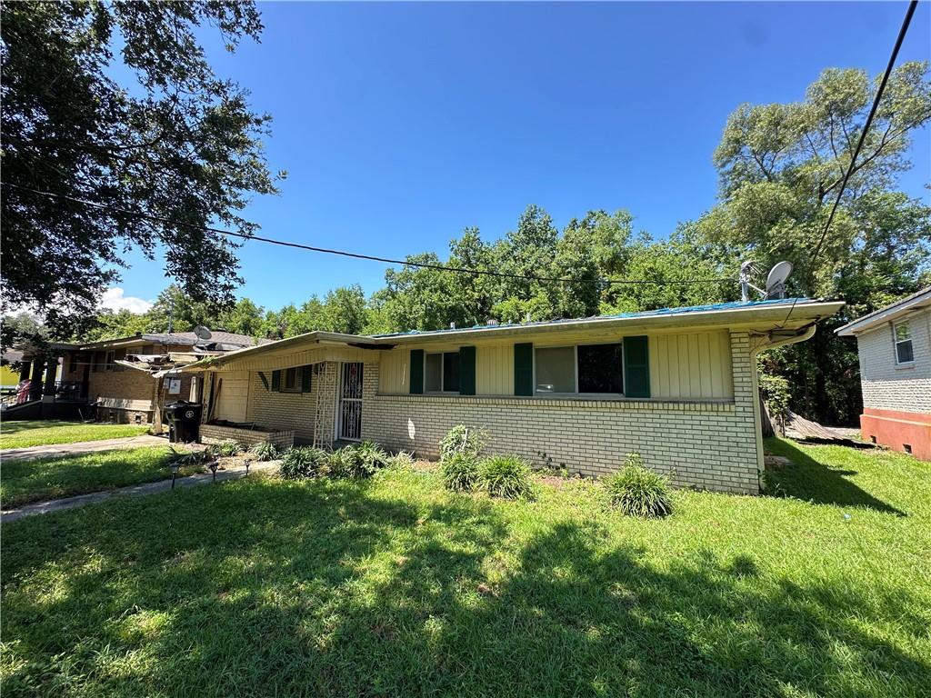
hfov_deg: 102.1
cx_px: 466
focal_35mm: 14
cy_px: 349
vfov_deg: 85.7
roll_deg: -0.2
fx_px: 377
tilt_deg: +7.2
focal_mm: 2.22
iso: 40
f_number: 2.2
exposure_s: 1/430
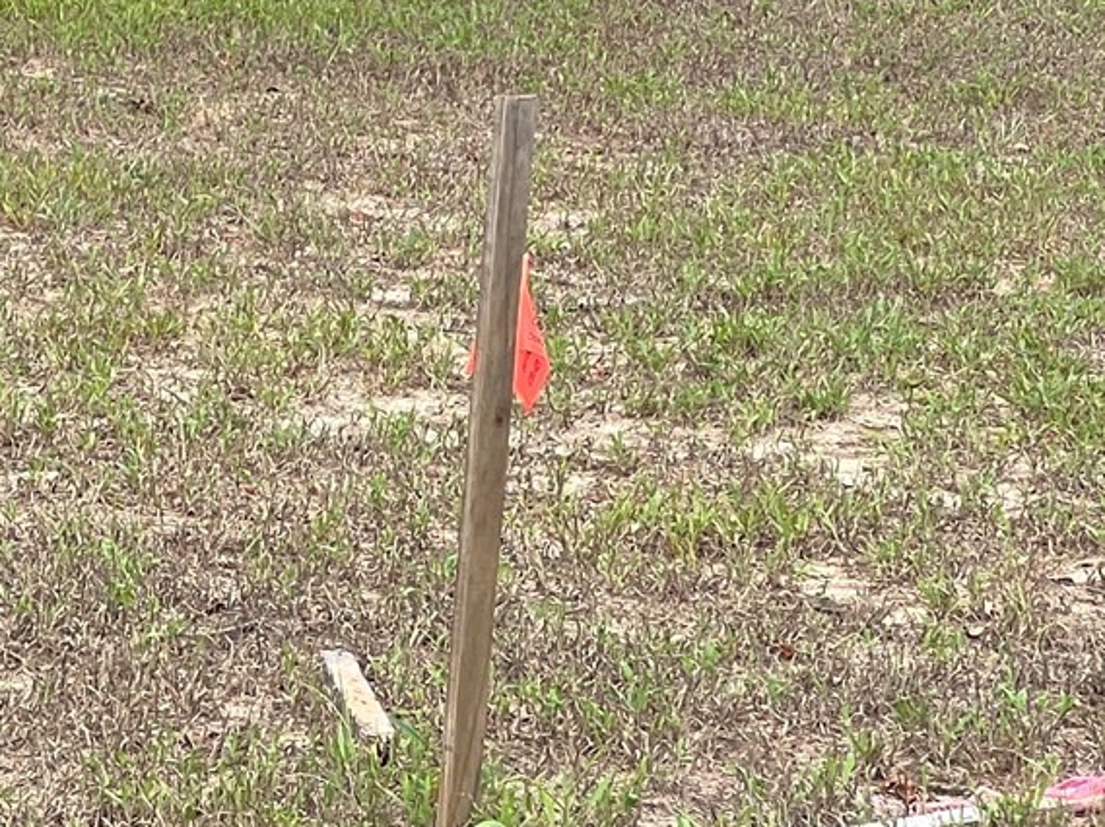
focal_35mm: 260
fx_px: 8294
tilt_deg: -4.9
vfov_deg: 5.7
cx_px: -346
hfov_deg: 7.5
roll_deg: -1.4
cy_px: 190
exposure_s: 1/240
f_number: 2.8
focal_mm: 9
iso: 32
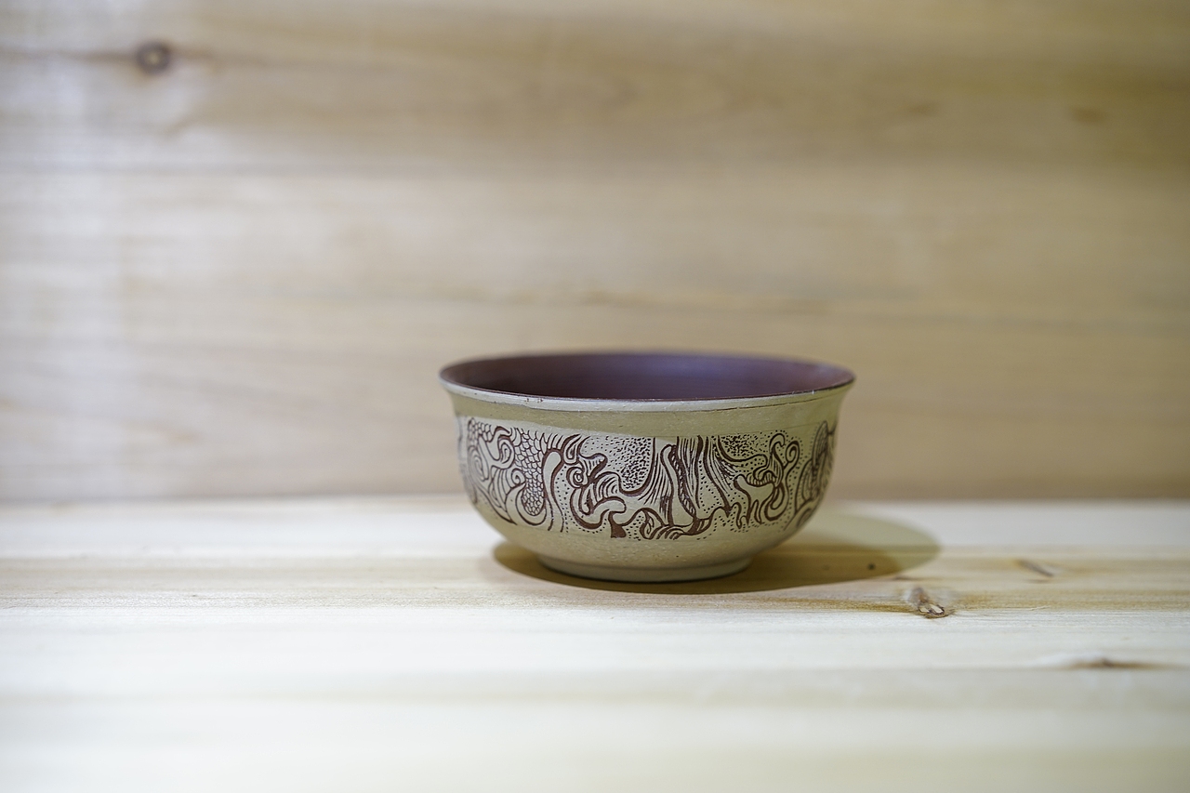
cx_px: 595
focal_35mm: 55
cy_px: 396
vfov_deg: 24.6
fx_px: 1818
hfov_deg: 36.3
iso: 320
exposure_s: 1/25
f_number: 3.2
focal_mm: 55
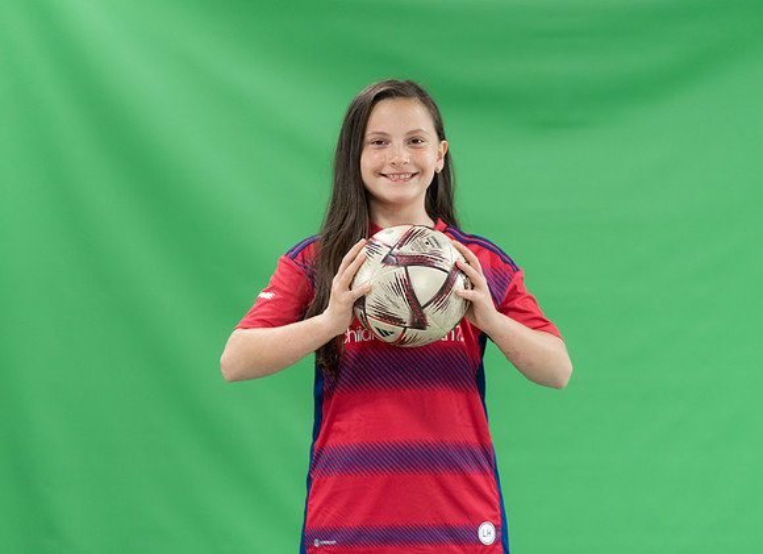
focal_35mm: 154
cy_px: 277
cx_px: 391
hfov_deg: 13.0
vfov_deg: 9.5
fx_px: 3346
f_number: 2.8
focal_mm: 140
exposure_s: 1/250
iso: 1000
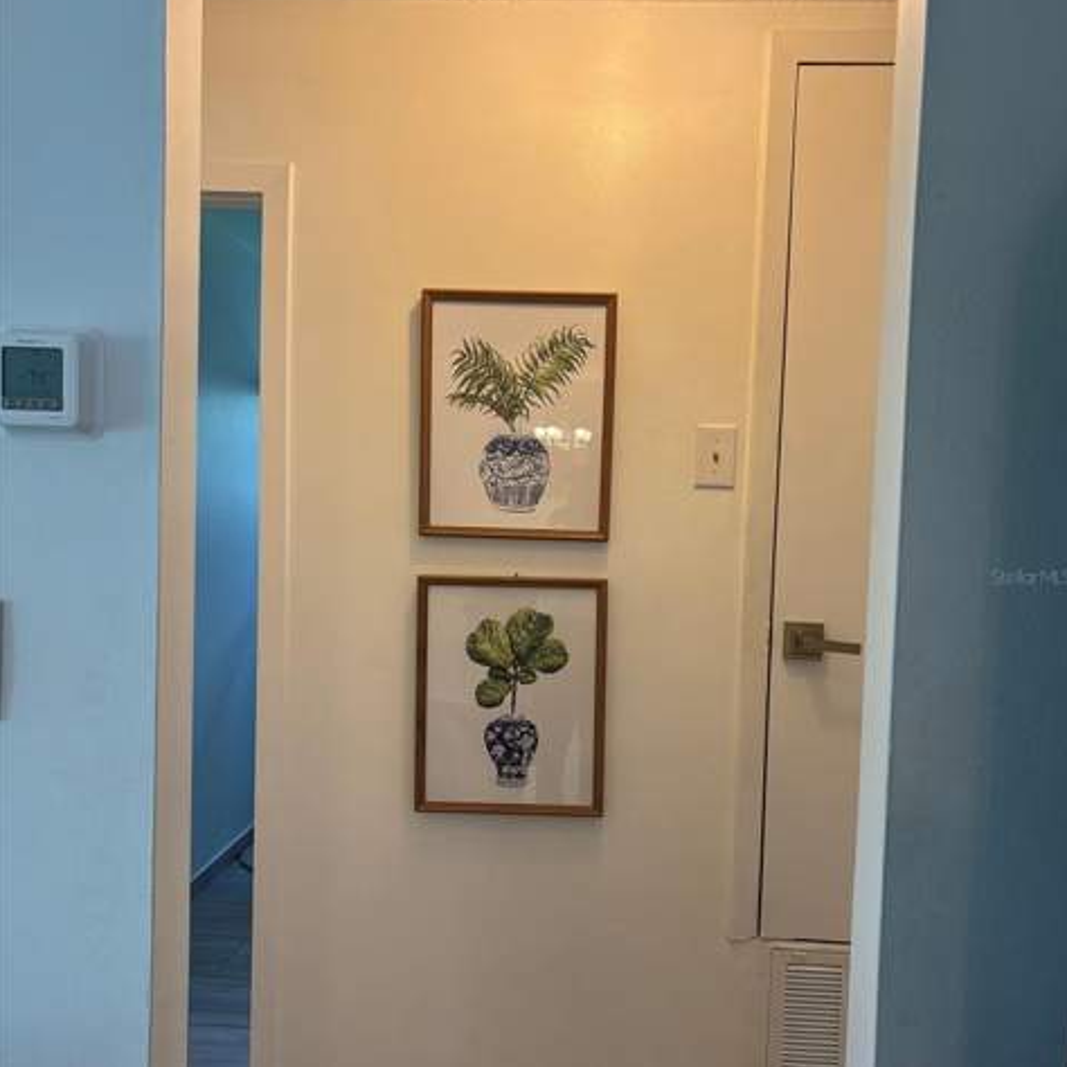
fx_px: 1081
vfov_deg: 52.5
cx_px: 536
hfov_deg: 52.5
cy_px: 576
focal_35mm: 31
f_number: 1.6
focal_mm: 5.96
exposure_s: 1/60
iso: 80
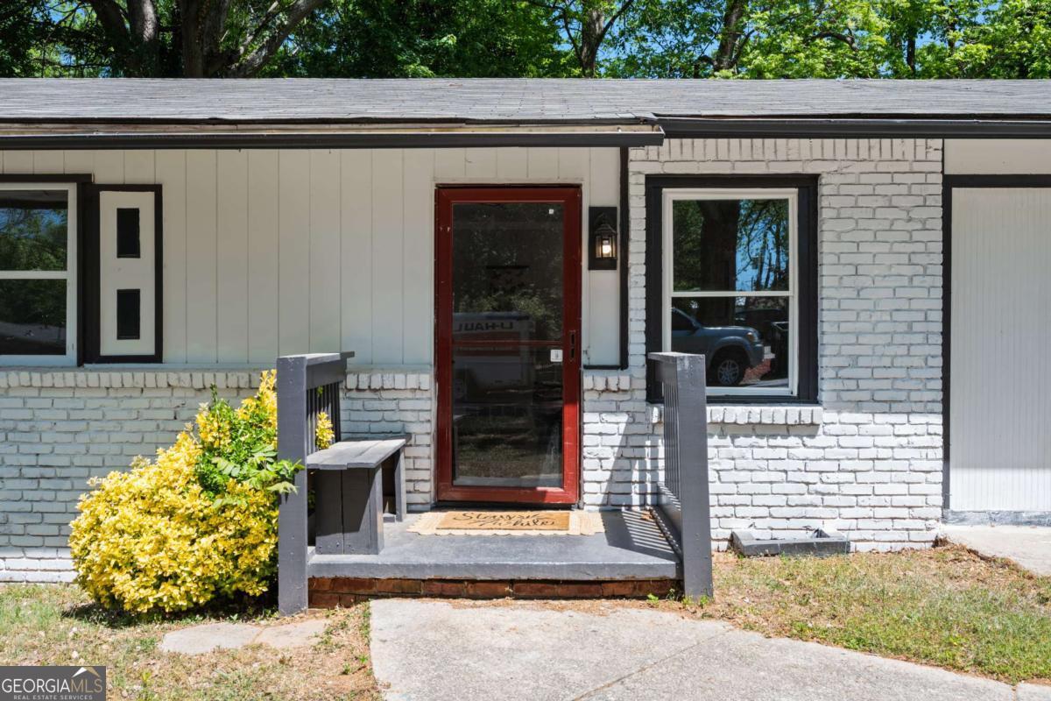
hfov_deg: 61.9
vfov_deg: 43.6
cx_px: 526
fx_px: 876
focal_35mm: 30
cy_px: 350
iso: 100
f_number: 8
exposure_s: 1/40
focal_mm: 30
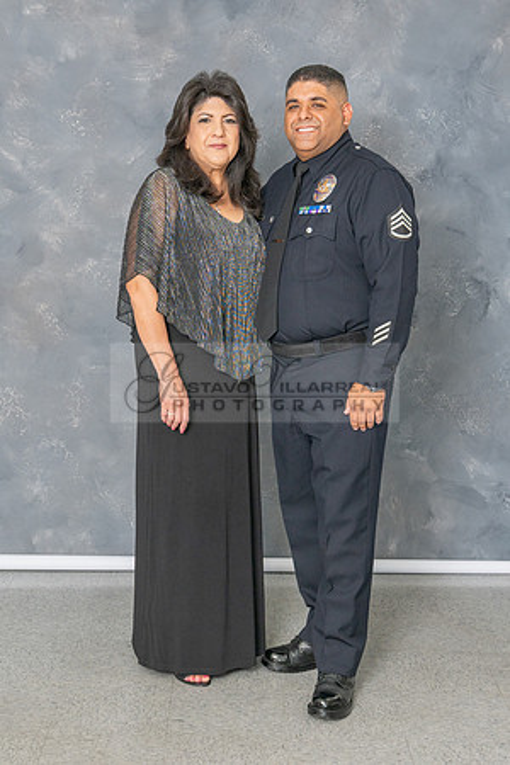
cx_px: 212
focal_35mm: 59
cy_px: 344
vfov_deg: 33.8
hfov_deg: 22.9
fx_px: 1259
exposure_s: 1/200
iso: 200
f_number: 5.6
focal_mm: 32.5
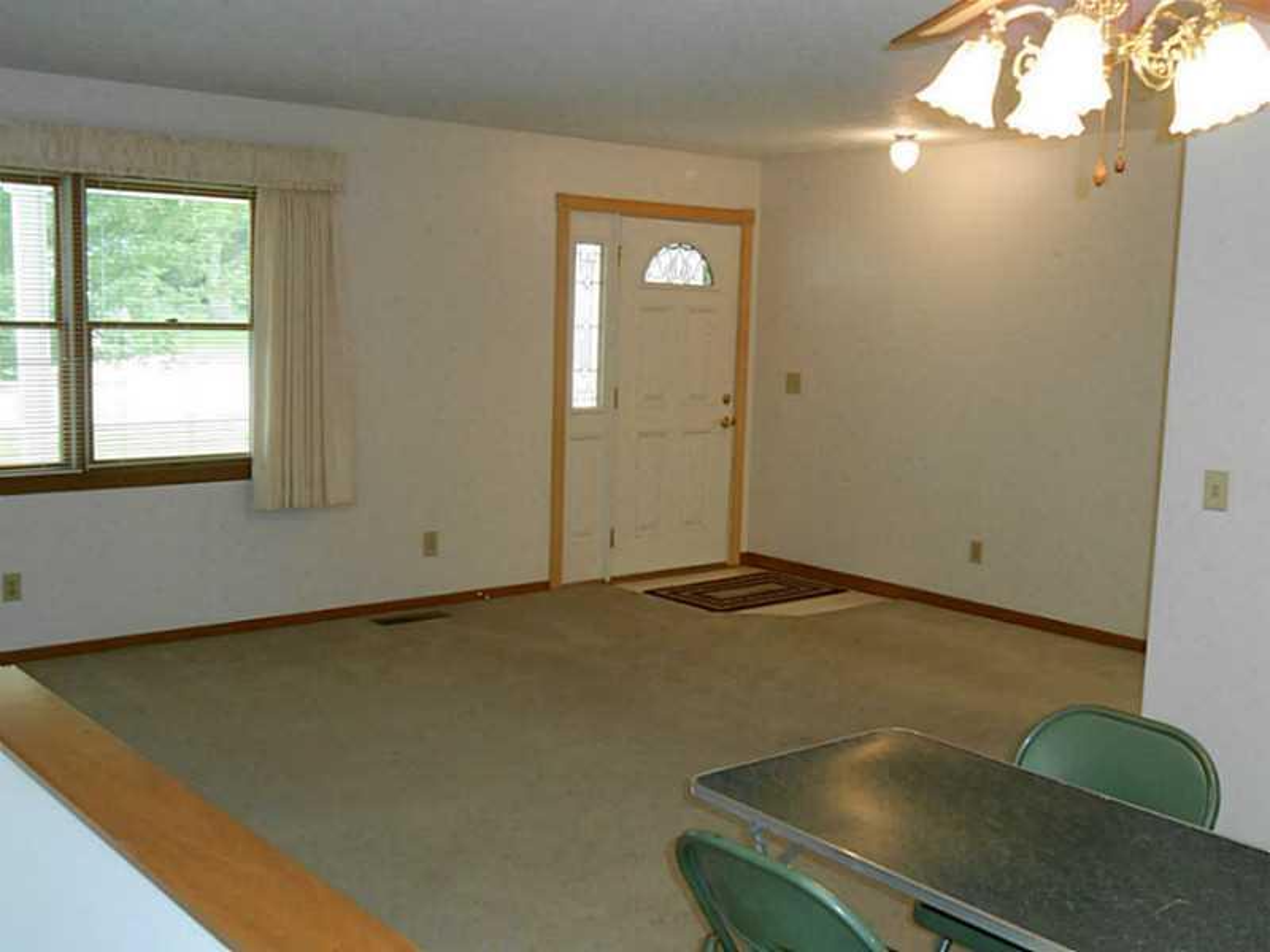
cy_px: 476
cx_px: 635
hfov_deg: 49.0
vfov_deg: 37.7
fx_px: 1394
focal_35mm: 38
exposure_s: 1/30
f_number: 4.2
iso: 500
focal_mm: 6.8
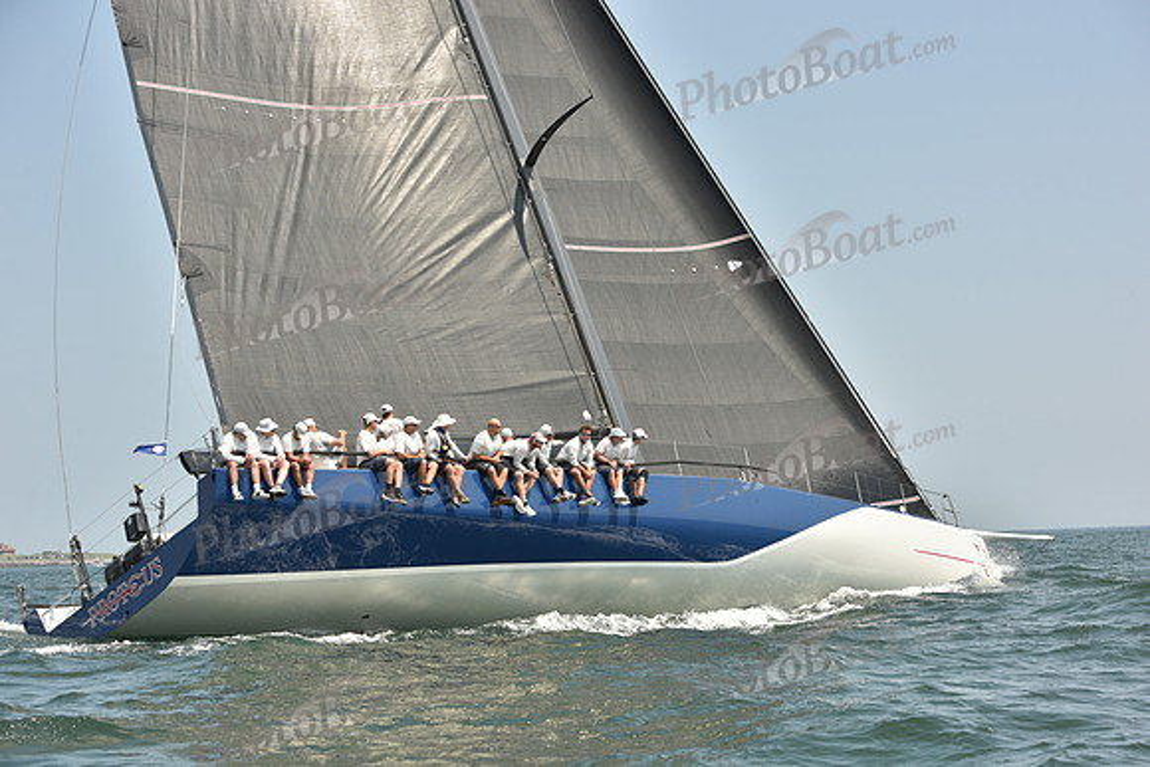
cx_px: 575
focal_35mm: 70
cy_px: 384
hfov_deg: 28.8
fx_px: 2237
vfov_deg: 19.5
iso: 250
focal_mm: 70
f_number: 8
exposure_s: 1/800
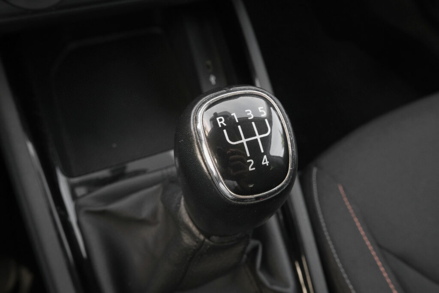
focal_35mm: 30
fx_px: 366
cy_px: 146
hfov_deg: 61.9
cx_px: 220
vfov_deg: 43.6
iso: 2000
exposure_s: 1/80
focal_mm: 20.3
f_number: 9
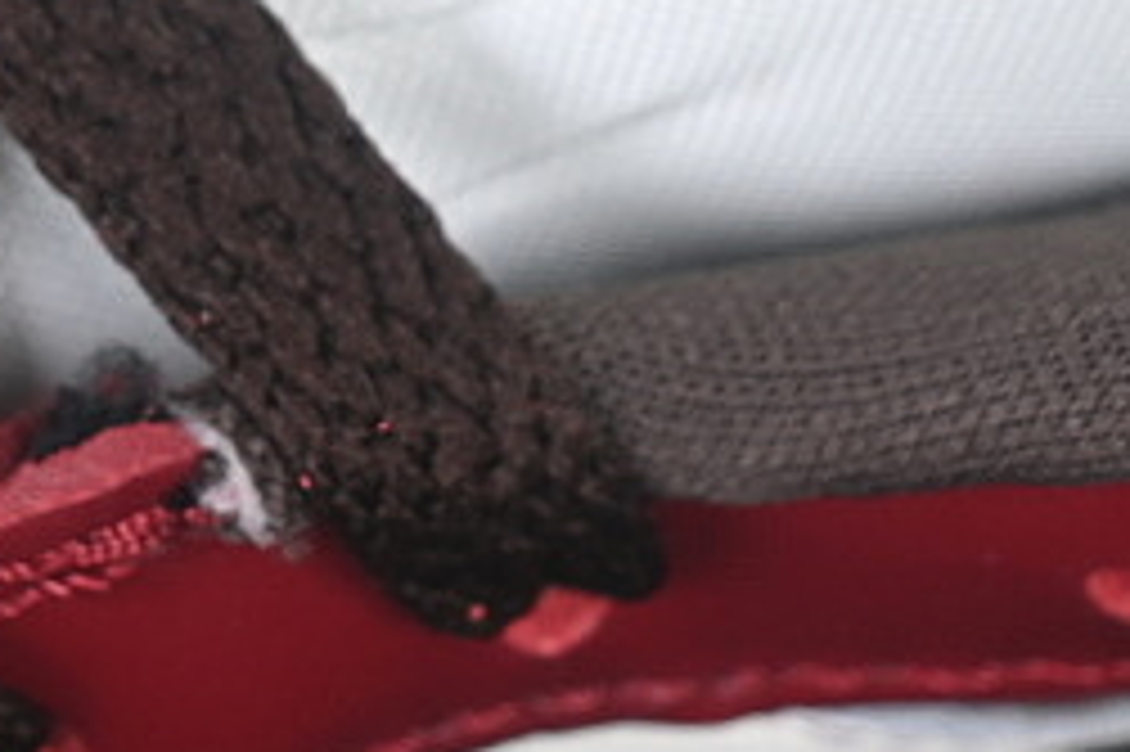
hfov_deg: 6.4
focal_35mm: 323
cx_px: 347
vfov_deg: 4.2
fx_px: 10132
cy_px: -239
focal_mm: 50
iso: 160
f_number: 7.1
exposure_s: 1/60
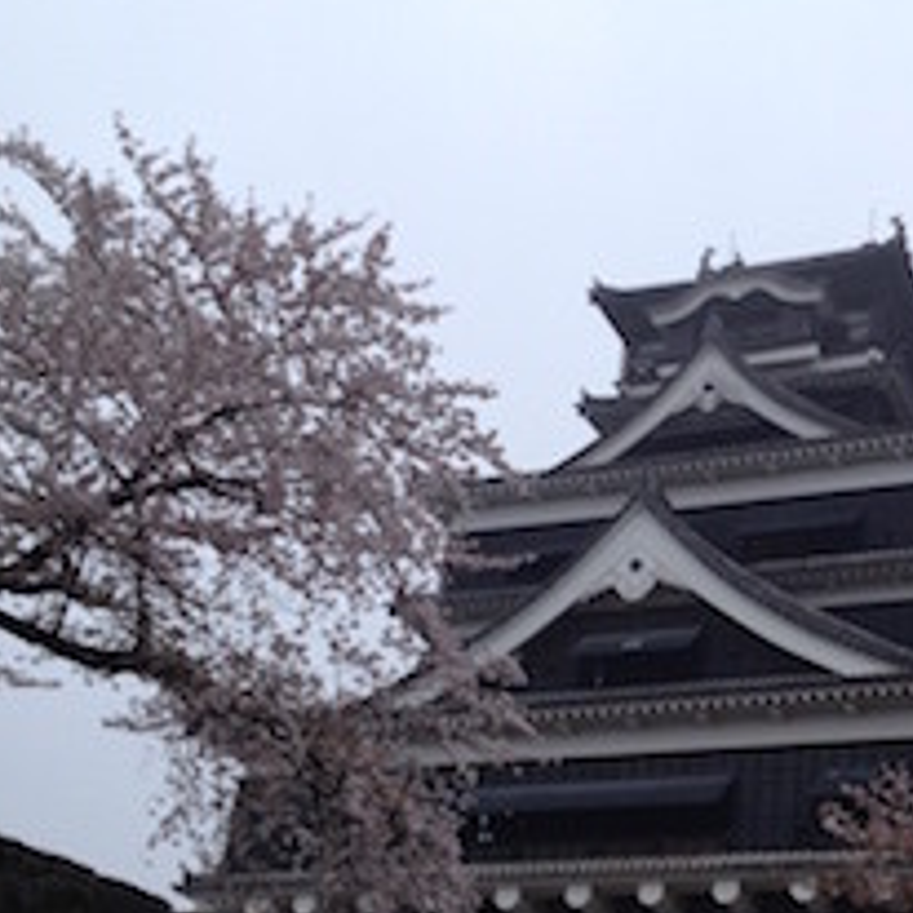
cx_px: 727
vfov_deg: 28.4
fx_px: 1790
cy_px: 634
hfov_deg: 28.0
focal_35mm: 60
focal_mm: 4.28
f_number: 2.4
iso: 50
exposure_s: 1/480
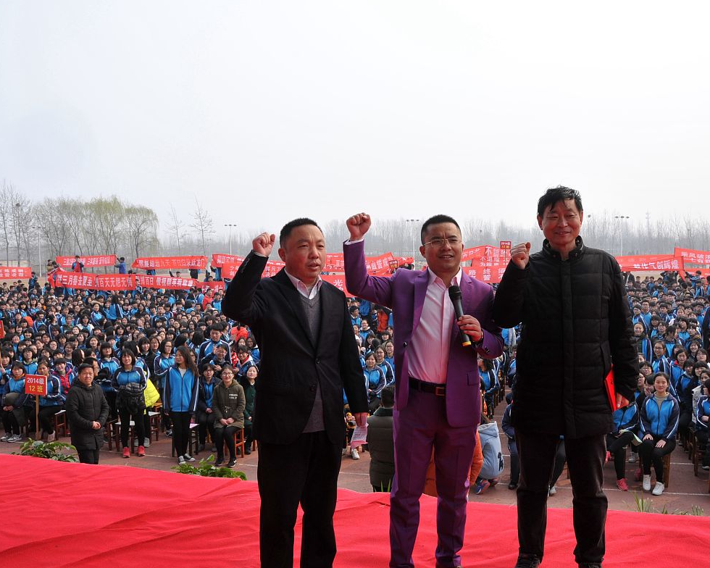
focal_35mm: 31
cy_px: 282
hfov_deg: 57.1
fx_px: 651
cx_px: 385
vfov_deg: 47.1
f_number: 9
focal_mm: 18
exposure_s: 1/125
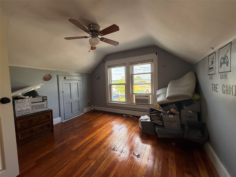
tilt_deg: -2.4
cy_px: 88
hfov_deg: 102.1
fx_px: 95
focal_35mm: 14
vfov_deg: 85.7
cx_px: 118
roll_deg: +1.0
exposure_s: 1/99
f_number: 2.2
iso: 100
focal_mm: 2.22
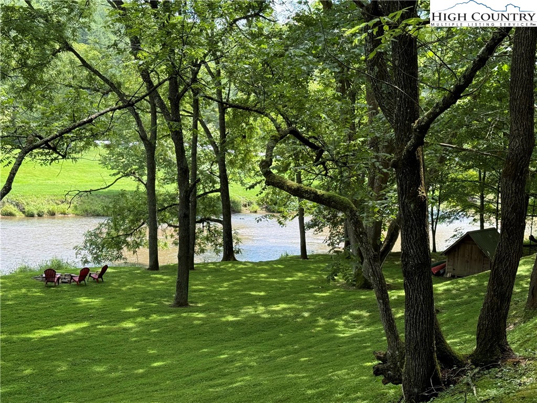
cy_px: 202
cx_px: 268
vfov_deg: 30.3
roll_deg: -3.9
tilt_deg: -4.1
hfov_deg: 39.7
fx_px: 745
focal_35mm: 48
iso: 64
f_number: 1.78
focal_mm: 6.76
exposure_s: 1/454
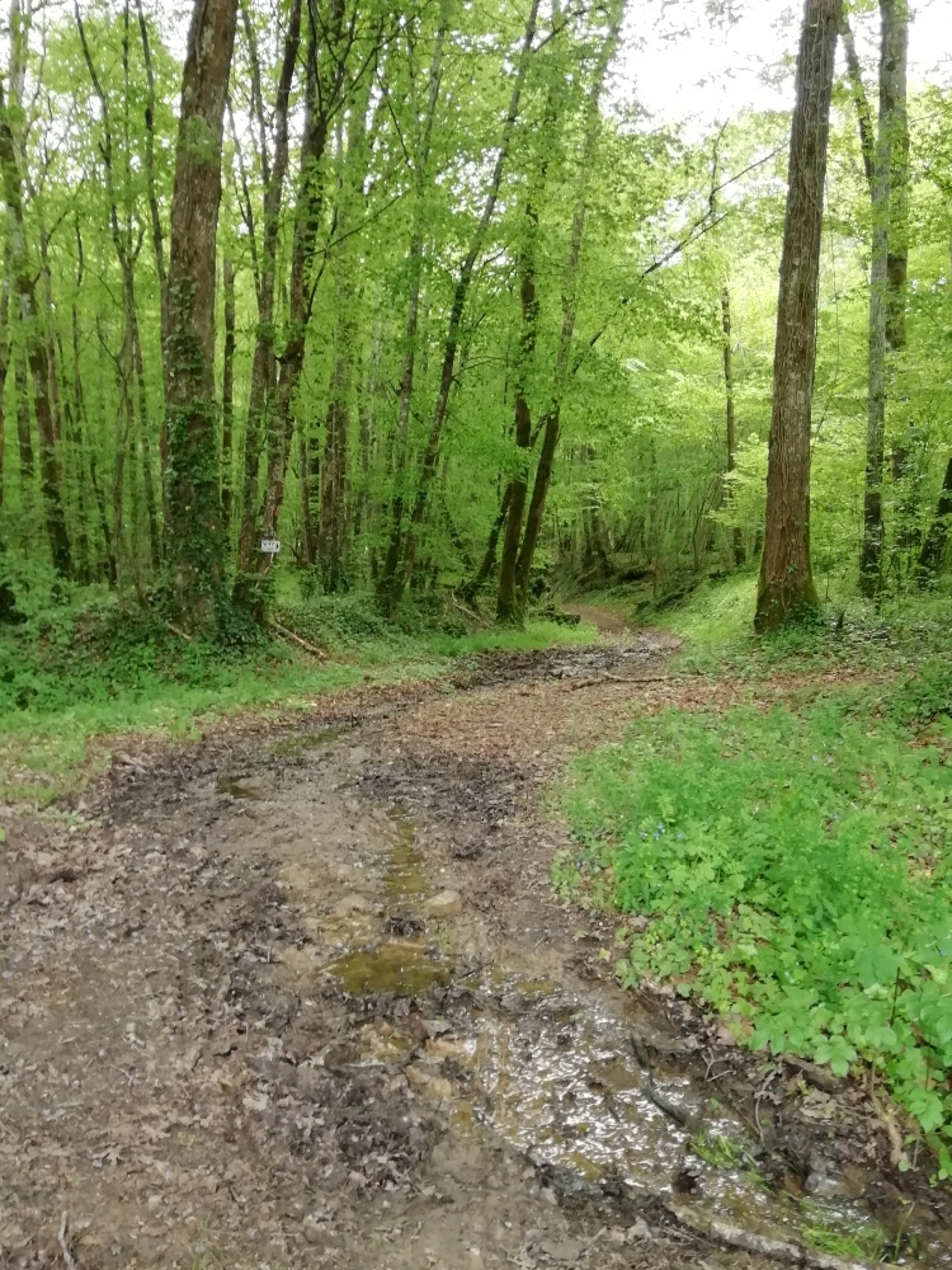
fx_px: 1100
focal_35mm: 30
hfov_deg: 46.8
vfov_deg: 60.0
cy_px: 635
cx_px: 476
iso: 64
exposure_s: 1/50
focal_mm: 3.46
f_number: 2.2
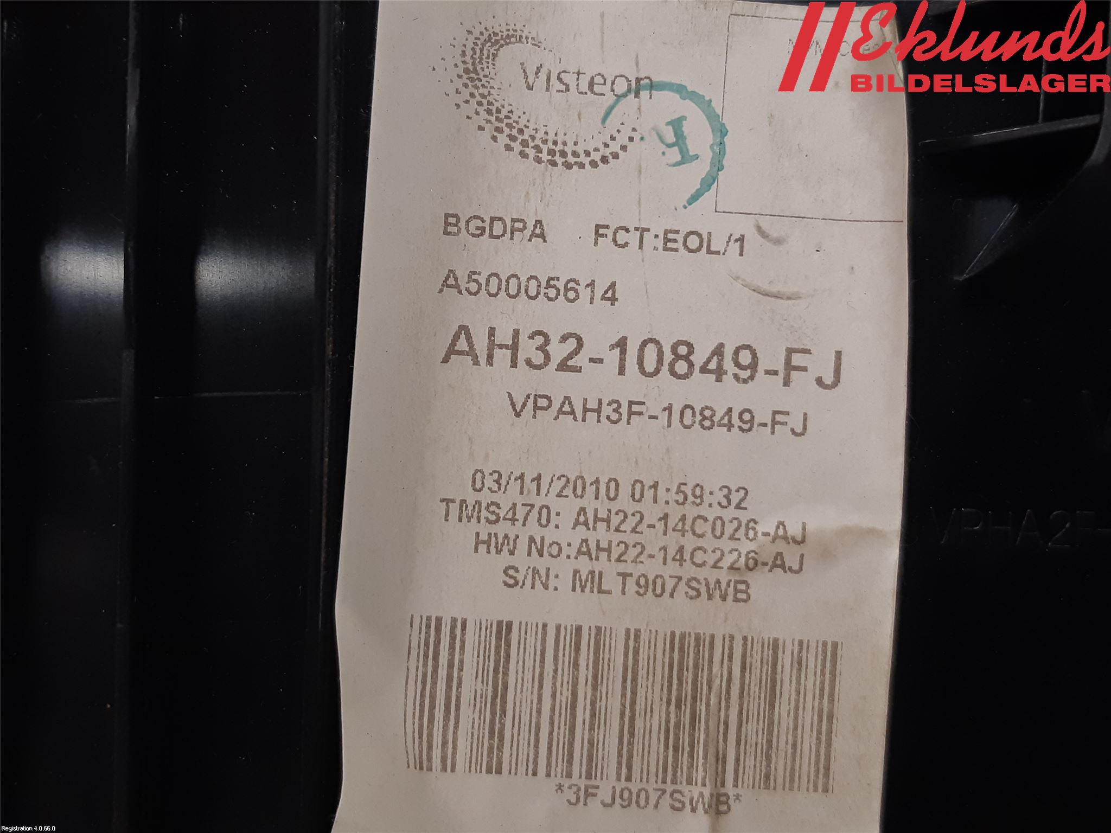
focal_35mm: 26
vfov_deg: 53.1
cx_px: 556
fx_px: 834
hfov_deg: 67.3
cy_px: 416
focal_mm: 3.93
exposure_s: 1/50
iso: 100
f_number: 1.7
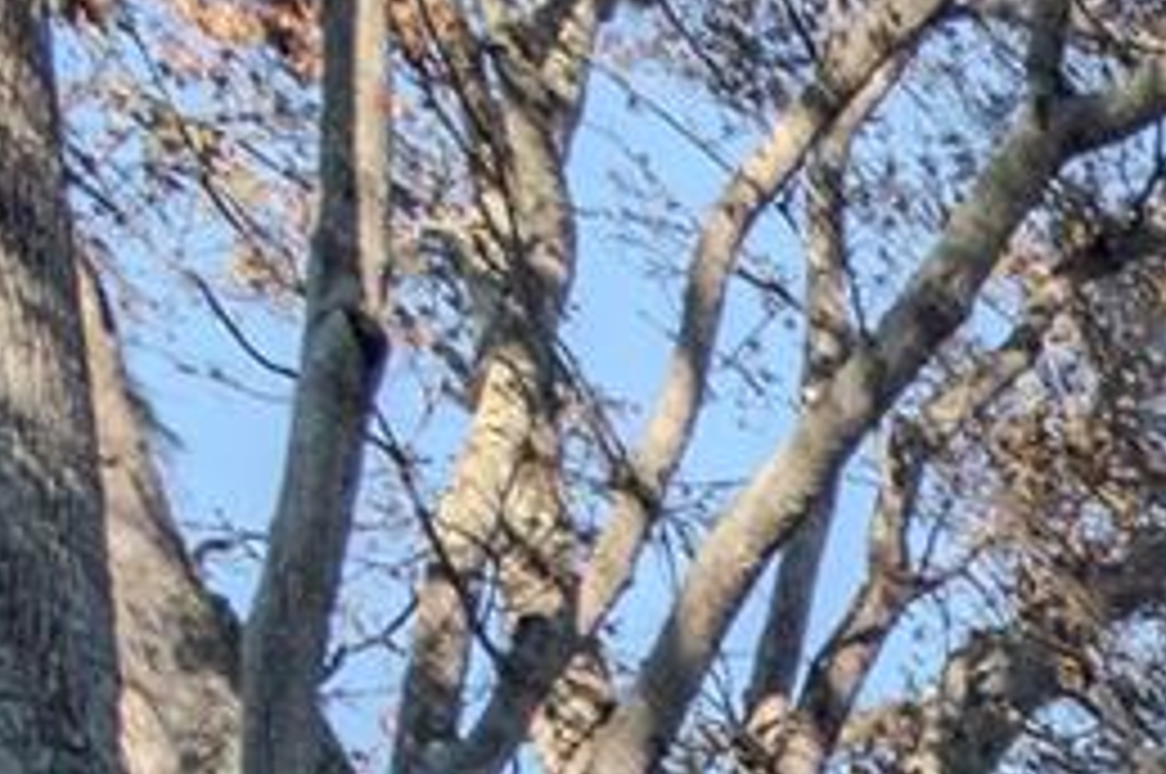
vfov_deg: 10.0
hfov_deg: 12.4
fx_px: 3303
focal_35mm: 102
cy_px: 2313
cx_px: 3223
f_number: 13
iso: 640
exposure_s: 1/320
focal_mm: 11
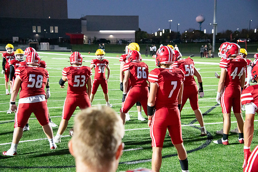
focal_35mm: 70
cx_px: 129
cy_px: 86
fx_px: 502
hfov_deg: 28.8
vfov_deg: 19.5
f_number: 5.6
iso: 25600
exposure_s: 1/500
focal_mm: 70
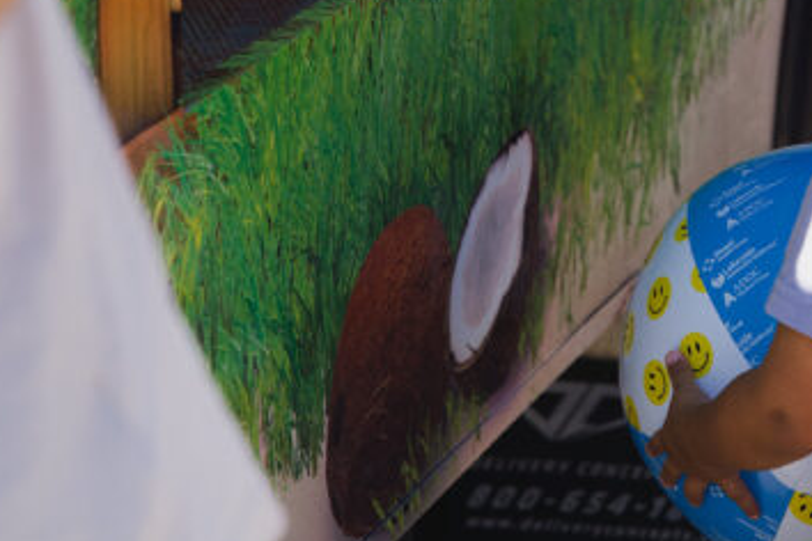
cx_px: 791
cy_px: -257
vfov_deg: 6.8
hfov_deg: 10.3
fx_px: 4480
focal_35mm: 199
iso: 400
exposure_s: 1/800
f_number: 4
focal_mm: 61.2
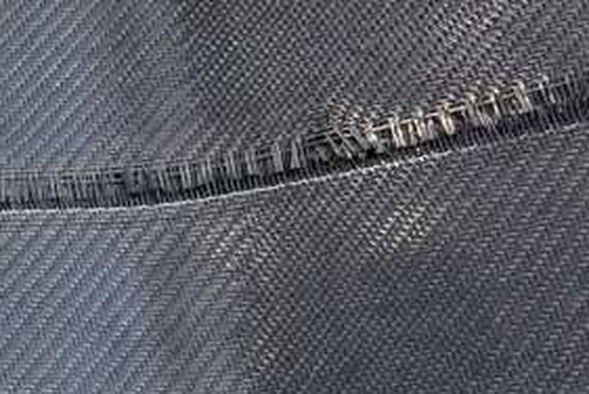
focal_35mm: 123
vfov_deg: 11.1
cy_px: 302
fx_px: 2014
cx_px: -612
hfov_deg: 13.9
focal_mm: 5.96
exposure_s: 1/447
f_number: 1.6
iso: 64
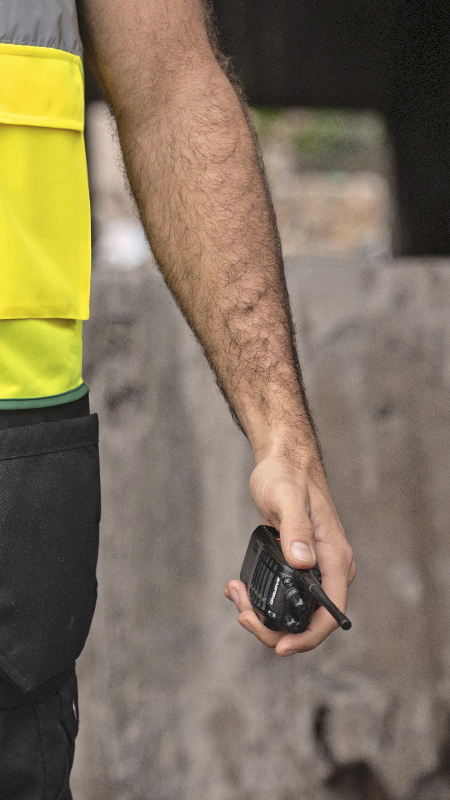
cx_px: -186
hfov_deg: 7.3
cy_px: -25
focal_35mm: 164
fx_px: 3479
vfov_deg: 12.9
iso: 250
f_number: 2.8
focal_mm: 62
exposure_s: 1/250
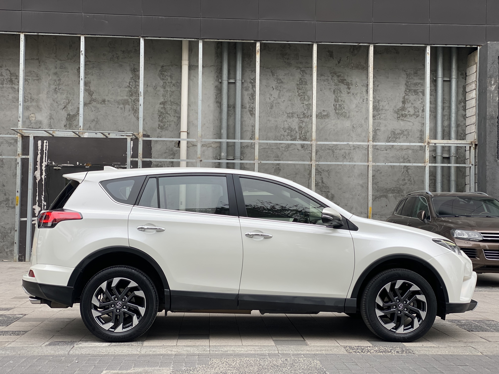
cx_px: 250
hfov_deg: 36.8
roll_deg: -1.3
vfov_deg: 28.0
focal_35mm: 52
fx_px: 750
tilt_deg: +2.4
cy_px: 187
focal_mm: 6
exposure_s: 1/210
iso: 20
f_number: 2
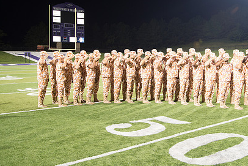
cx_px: 169
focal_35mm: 40
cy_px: 71
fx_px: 276
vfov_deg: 33.4
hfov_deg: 47.5
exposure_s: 1/25
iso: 1000
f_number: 5
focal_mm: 28
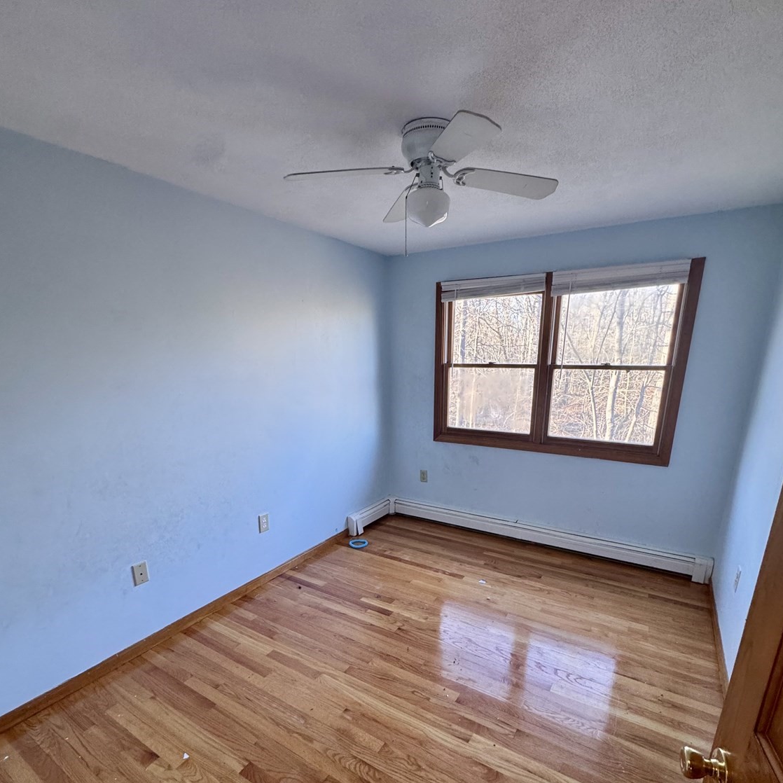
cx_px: 399
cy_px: 481
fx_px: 435
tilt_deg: -15.8
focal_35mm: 17
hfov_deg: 84.0
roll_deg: +1.2
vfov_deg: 82.6
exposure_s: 1/120
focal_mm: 2.22
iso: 250
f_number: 2.2
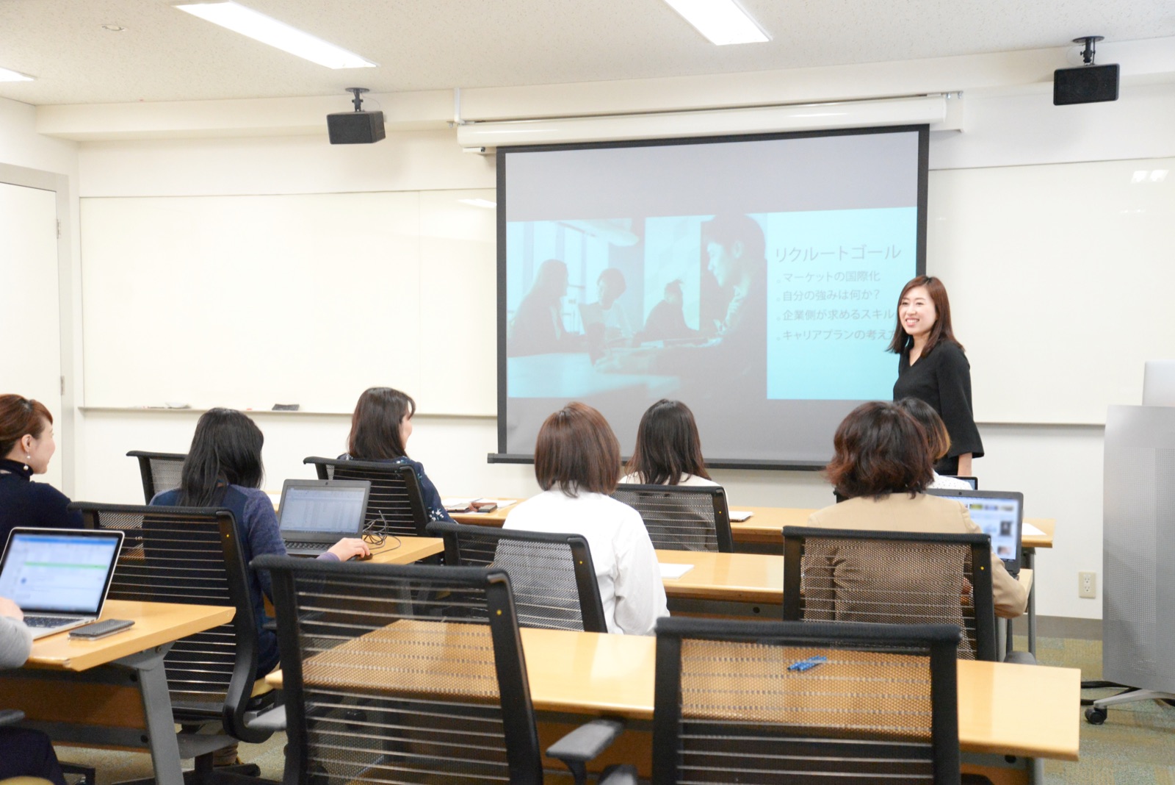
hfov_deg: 43.6
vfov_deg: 29.9
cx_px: 588
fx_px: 1469
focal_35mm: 45
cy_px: 392
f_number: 4.2
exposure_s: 1/500
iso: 6400
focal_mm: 45
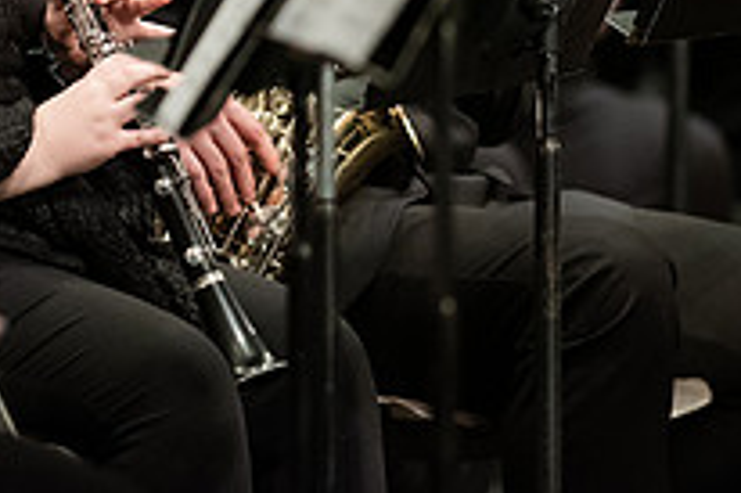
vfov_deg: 1.6
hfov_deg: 2.4
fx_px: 17399
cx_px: -83
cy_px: -135
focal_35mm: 846
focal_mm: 300
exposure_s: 1/250
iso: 4000
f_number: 3.5
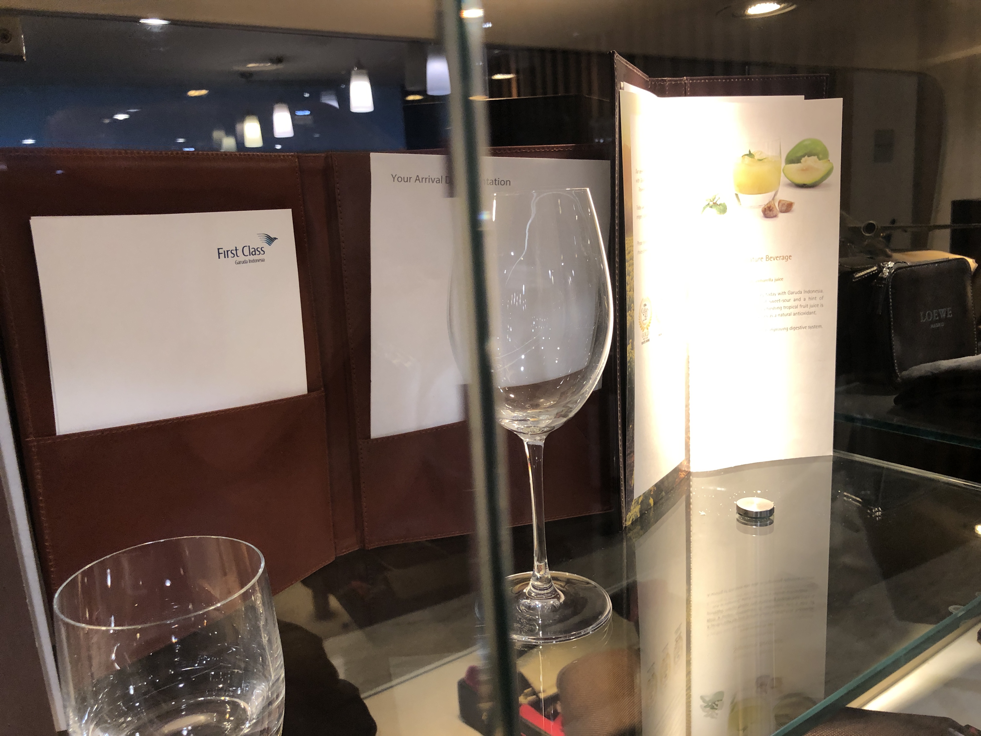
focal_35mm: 28
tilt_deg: -11.7
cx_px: 490
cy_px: 368
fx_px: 794
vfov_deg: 49.7
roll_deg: +2.6
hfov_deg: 63.4
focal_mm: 3.99
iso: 32
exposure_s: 1/25
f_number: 1.8
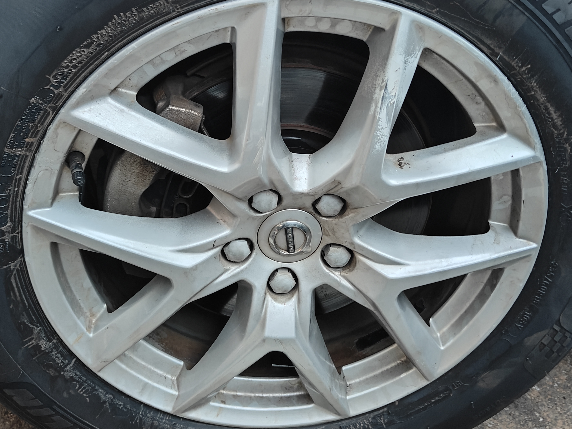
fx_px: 595
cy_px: 139
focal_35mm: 36
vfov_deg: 39.1
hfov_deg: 51.3
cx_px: 268
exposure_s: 1/33
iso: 1000
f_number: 1.8
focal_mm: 5.59
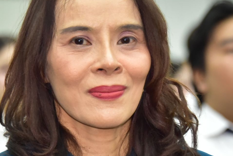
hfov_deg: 4.6
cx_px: 102
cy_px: 123
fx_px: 2882
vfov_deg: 3.1
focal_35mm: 445
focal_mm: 170
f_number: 5.6
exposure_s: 1/200
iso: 4000
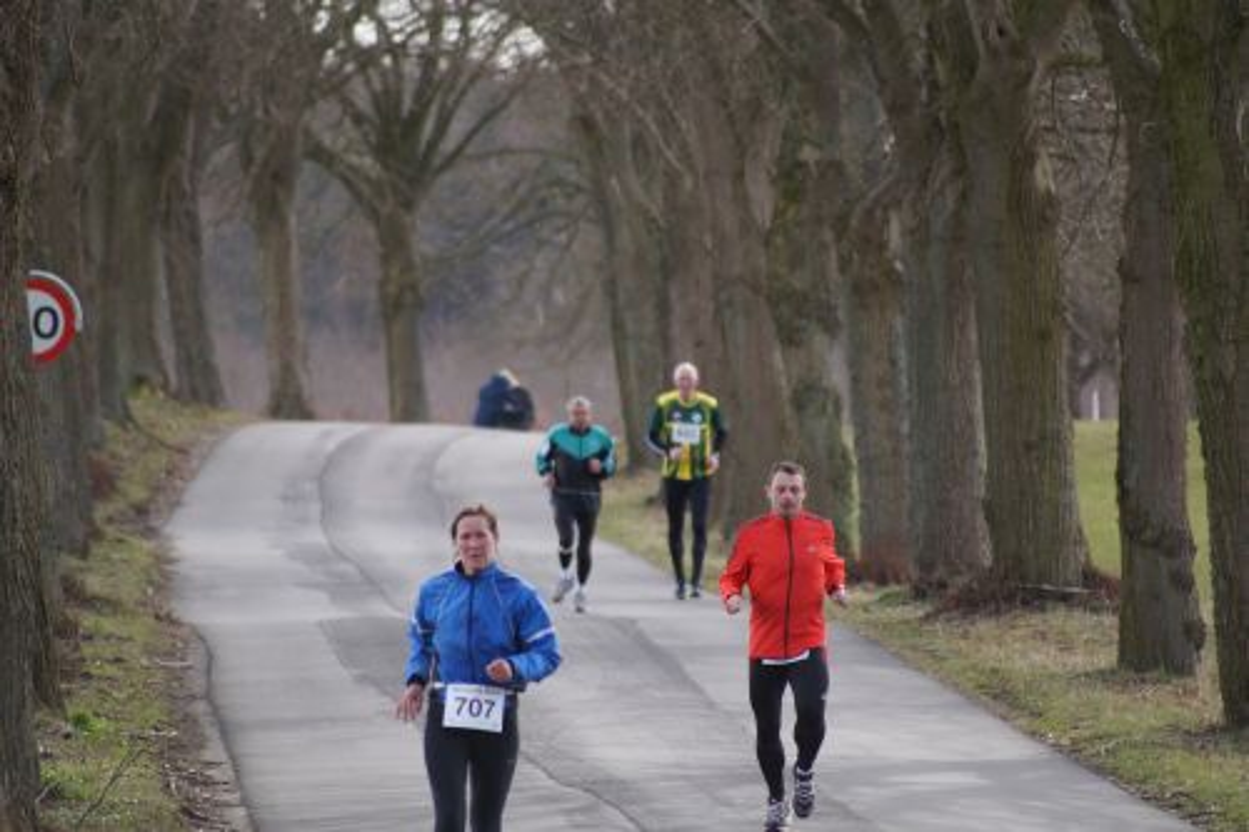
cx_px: 624
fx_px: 14566
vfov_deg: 3.3
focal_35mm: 420
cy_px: 416
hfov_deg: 4.9
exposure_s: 1/500
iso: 400
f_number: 5.6
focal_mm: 280
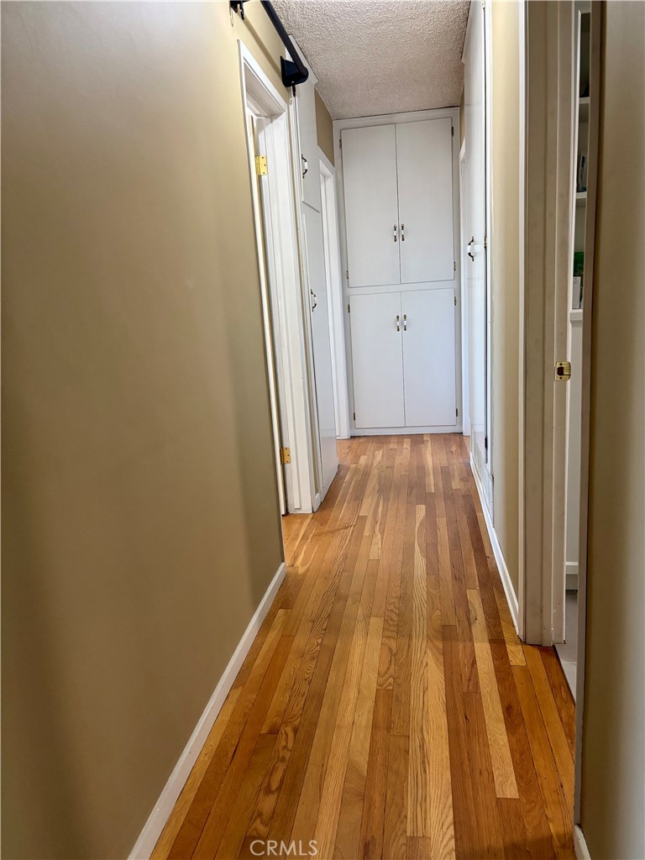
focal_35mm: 26
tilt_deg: -12.0
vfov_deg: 67.3
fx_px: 646
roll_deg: +2.5
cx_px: 322
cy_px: 430
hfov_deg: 53.1
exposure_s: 1/60
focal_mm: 5.96
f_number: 1.6
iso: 320
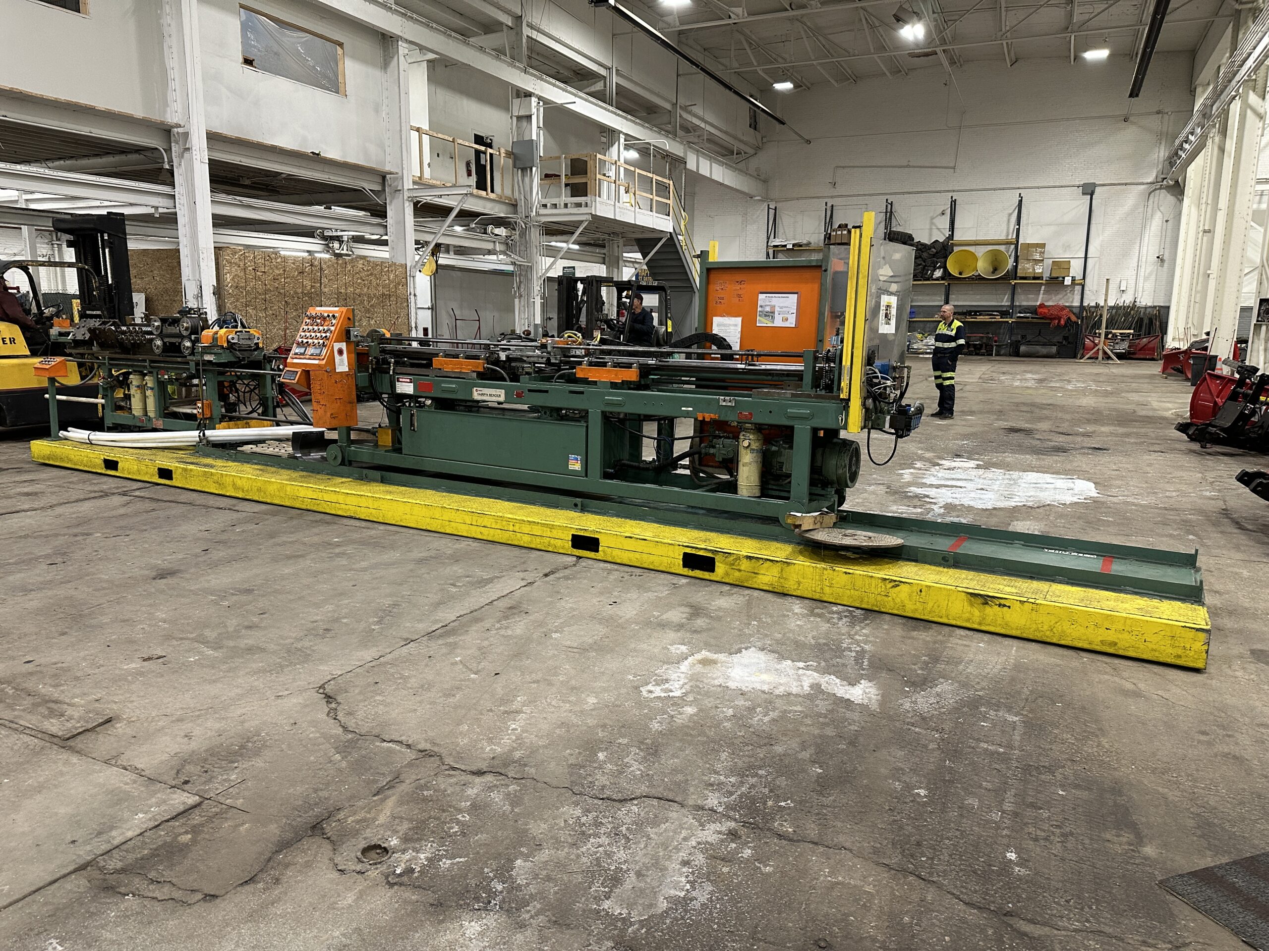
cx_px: 634
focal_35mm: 24
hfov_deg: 71.6
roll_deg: -0.9
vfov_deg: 56.8
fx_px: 880
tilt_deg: -10.0
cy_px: 476
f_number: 1.78
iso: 200
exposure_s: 1/60
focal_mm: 6.86
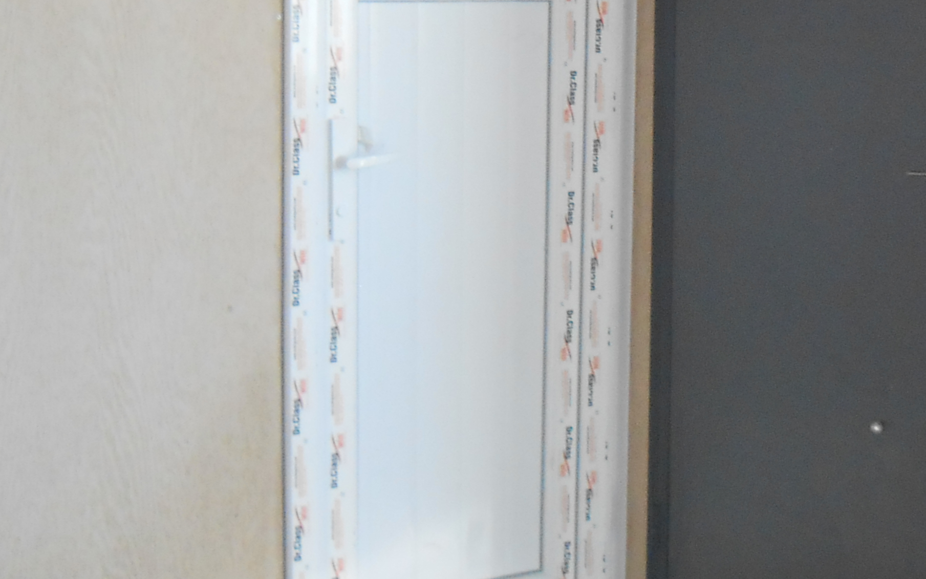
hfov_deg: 25.2
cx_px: 691
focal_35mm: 81
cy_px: 175
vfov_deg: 16.1
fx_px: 2044
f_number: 3.8
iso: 320
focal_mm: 5.3
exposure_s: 1/30
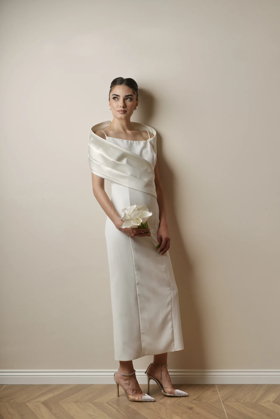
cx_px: 140
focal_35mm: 50
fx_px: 583
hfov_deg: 27.0
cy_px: 210
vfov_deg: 39.6
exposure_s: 1/160
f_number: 2
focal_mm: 50
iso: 80
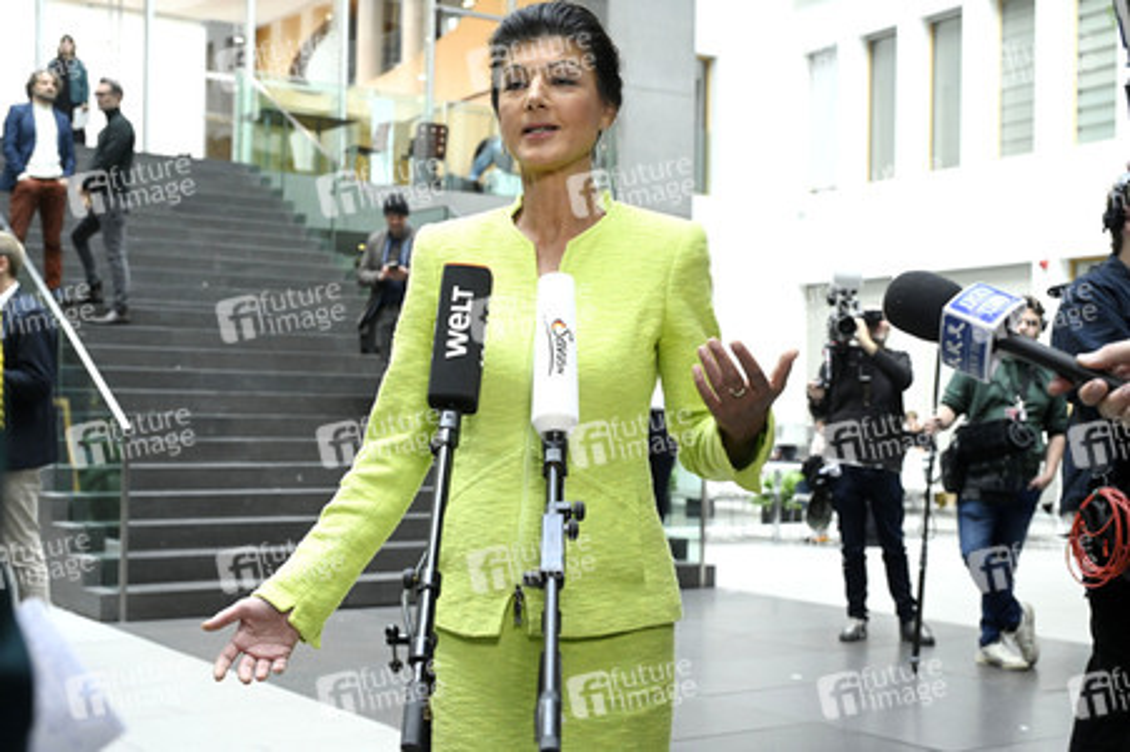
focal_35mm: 48
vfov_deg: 28.0
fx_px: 1506
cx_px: 565
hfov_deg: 41.1
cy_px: 376
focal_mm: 48
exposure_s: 1/500
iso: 5000
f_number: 5
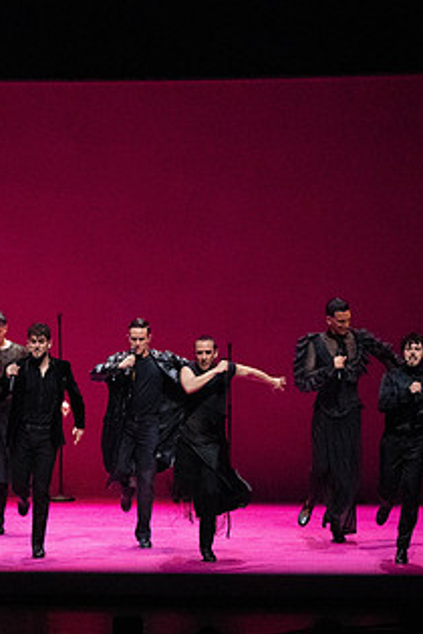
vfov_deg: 8.0
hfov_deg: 5.4
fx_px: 4512
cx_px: 252
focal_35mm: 256
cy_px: 287
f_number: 9
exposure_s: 1/400
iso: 25600
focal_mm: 139
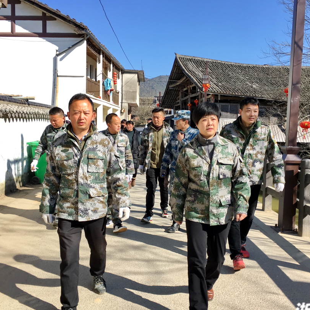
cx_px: 159
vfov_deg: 43.8
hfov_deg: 43.9
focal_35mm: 38
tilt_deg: -3.7
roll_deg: -1.5
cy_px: 167
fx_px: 385
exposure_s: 1/827
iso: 25
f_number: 2.2
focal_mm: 4.15
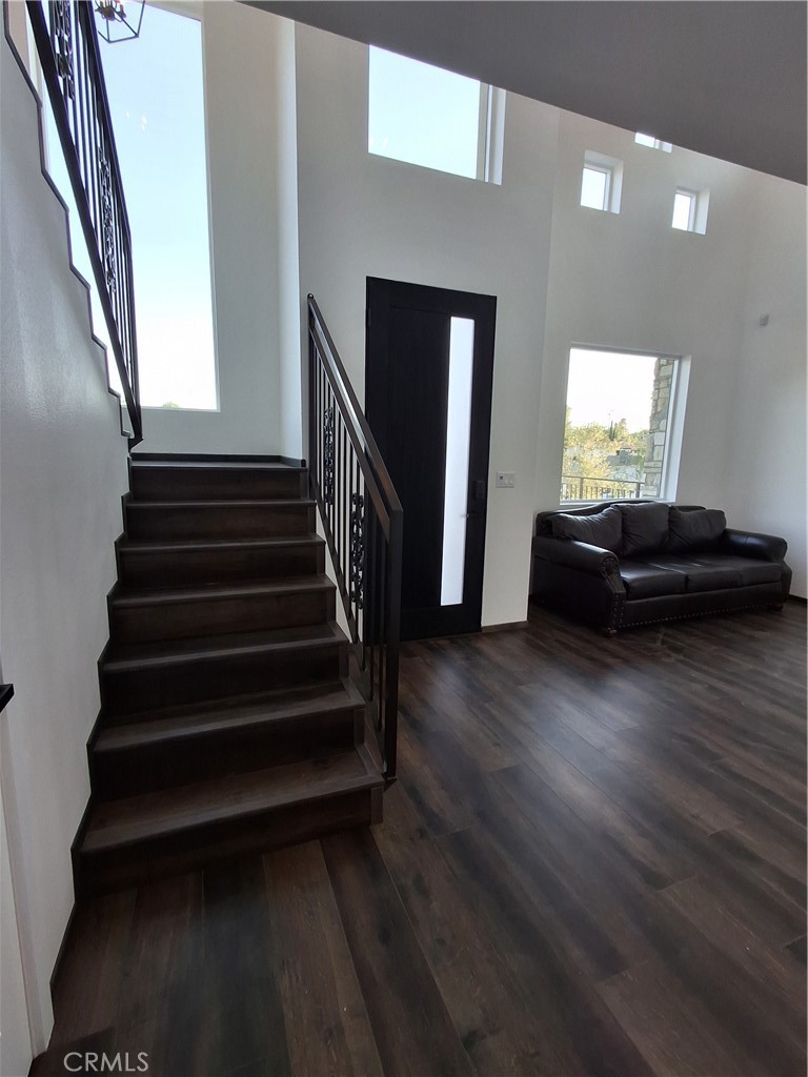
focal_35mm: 16
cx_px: 404
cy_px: 538
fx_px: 498
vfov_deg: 94.5
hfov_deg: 78.1
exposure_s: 1/60
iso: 40
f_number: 2.2
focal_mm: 1.64
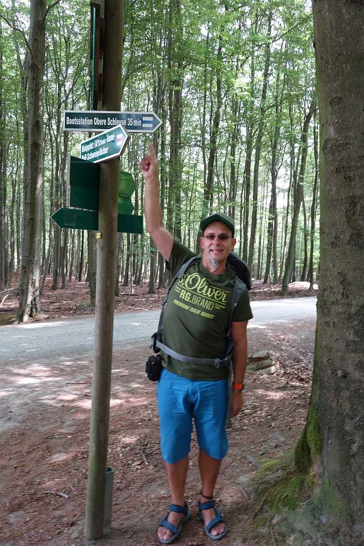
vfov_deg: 65.5
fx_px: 425
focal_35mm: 28
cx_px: 182
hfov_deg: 46.4
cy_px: 273
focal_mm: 10.4
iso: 125
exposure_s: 1/5
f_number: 8
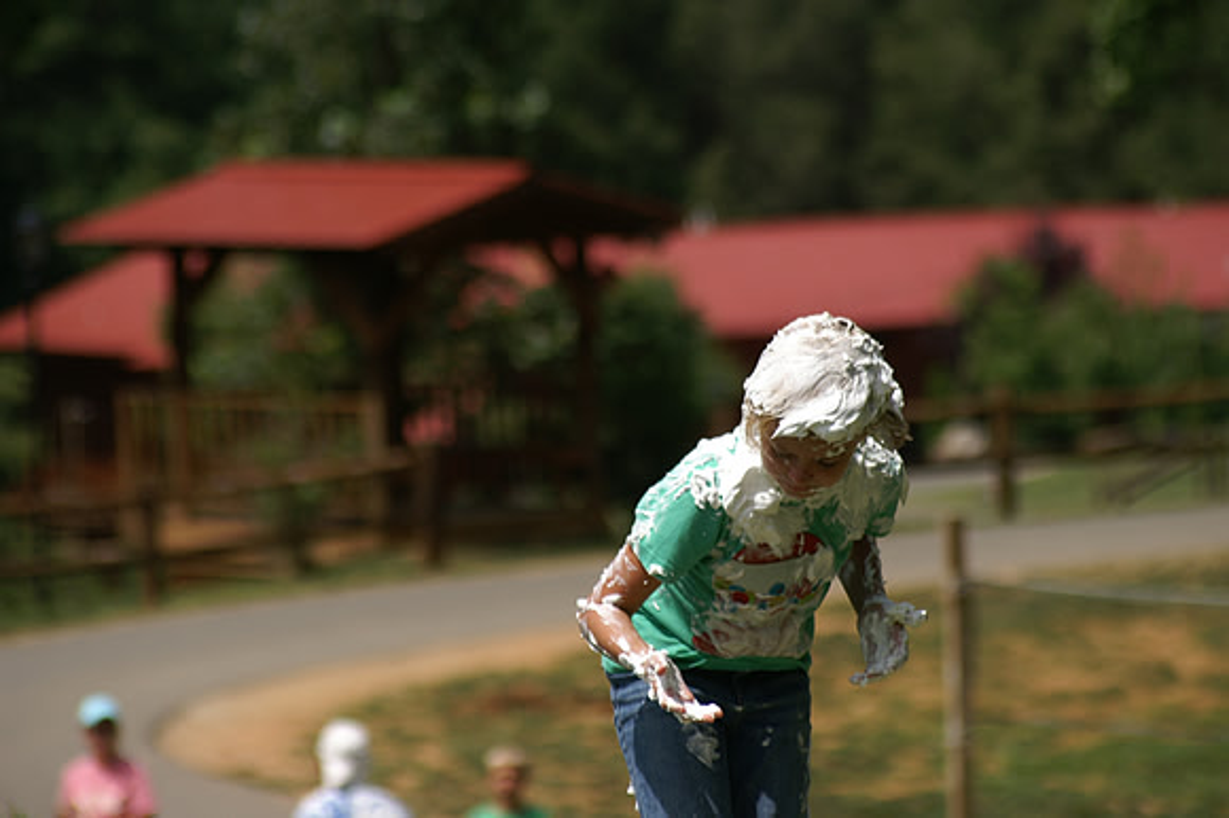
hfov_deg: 8.6
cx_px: 614
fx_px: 8188
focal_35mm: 240
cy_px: 409
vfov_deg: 5.7
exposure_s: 1/800
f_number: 6.3
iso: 100
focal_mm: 160
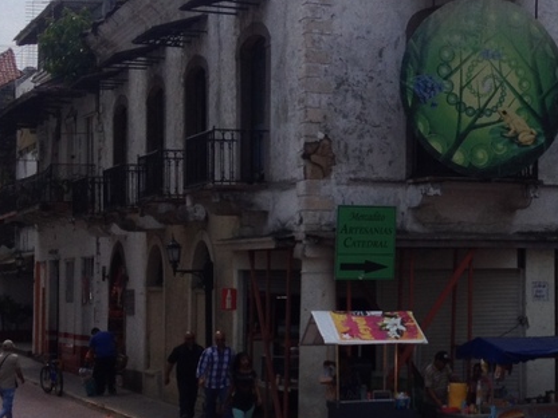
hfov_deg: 18.9
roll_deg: +1.3
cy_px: 198
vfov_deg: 14.6
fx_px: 1628
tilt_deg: -0.9
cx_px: 571
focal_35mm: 101
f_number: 2.4
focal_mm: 4.28
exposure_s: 1/2304
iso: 50
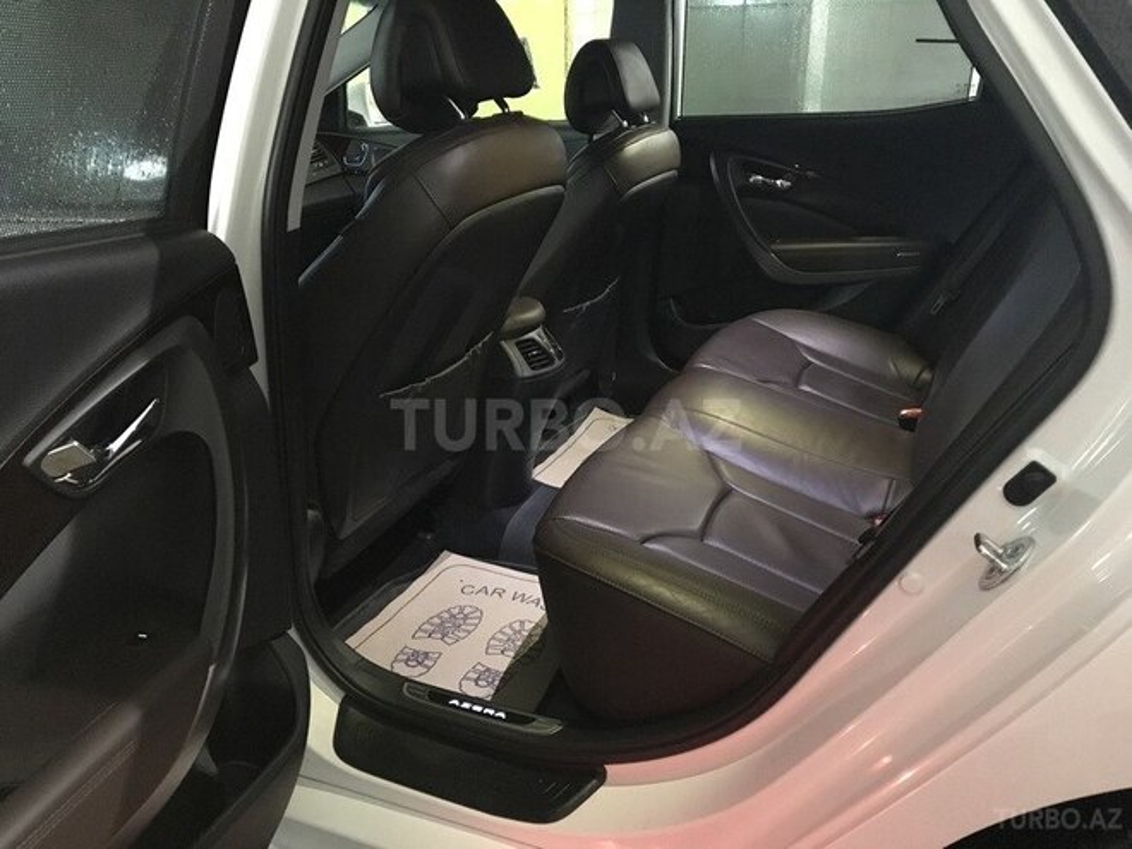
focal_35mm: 28
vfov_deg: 49.7
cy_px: 424
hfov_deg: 63.4
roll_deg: +1.0
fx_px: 916
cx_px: 566
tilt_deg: -21.0
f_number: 1.8
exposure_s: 1/4
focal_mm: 3.99
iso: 200
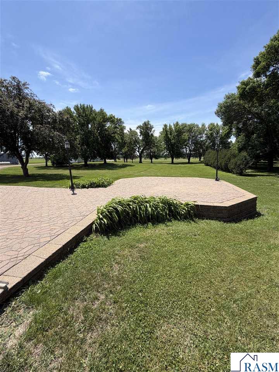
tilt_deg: -9.6
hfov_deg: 85.7
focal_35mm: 14
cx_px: 140
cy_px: 186
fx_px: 150
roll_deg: +0.0
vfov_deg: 102.1
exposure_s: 1/770
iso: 25
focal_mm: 2.22
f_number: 2.2
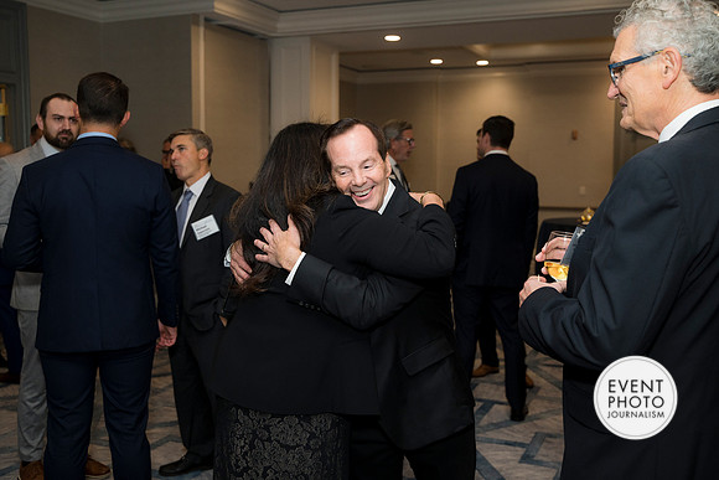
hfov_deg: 50.7
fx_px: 759
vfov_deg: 35.1
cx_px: 360
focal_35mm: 38
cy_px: 240
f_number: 4
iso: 800
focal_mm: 38
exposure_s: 1/125
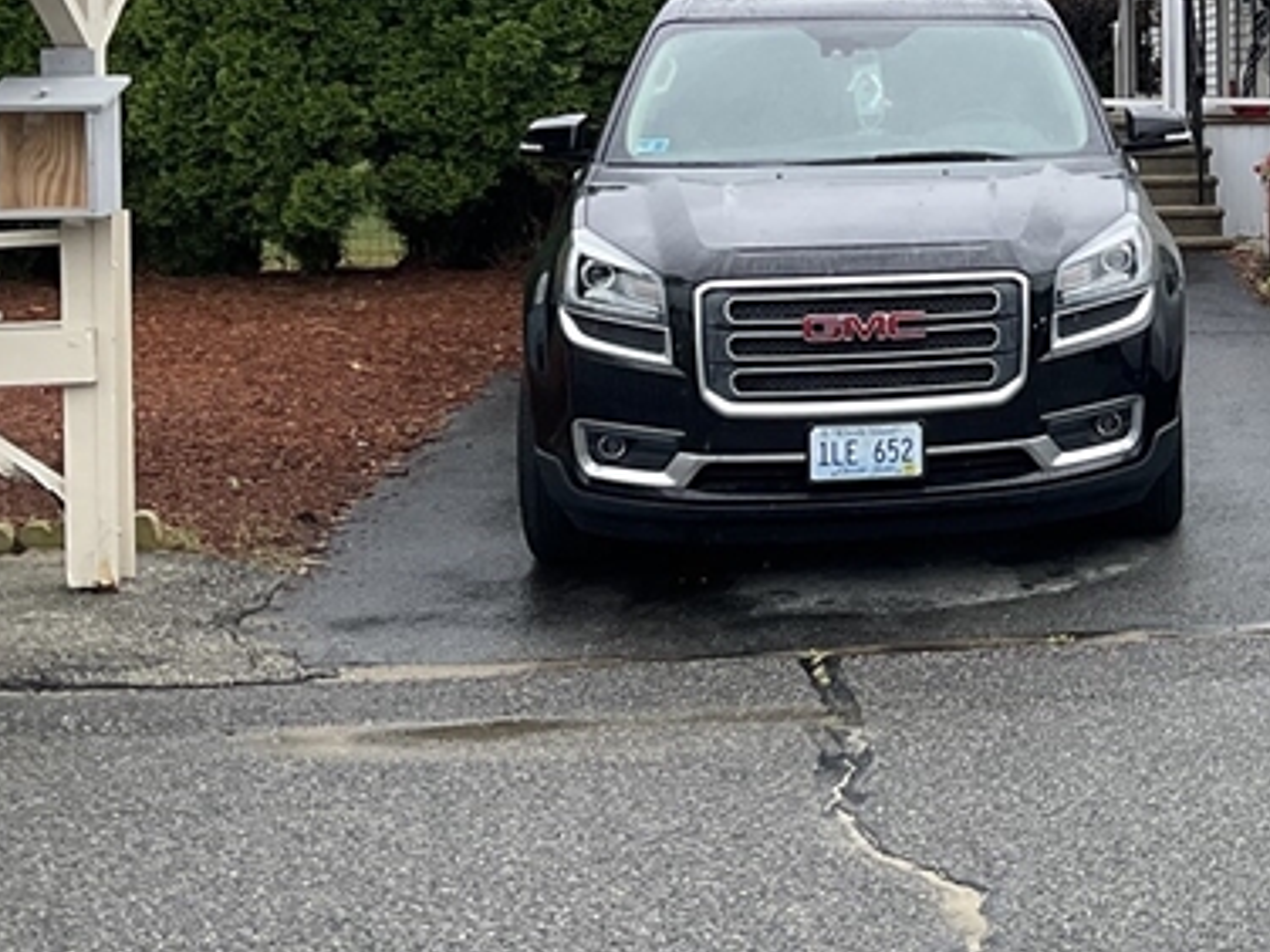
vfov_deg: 18.4
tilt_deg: +0.5
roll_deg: +1.4
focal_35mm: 79
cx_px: 1520
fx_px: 2898
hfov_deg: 22.7
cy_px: 95
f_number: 1.8
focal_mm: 3
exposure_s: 1/978
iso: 16
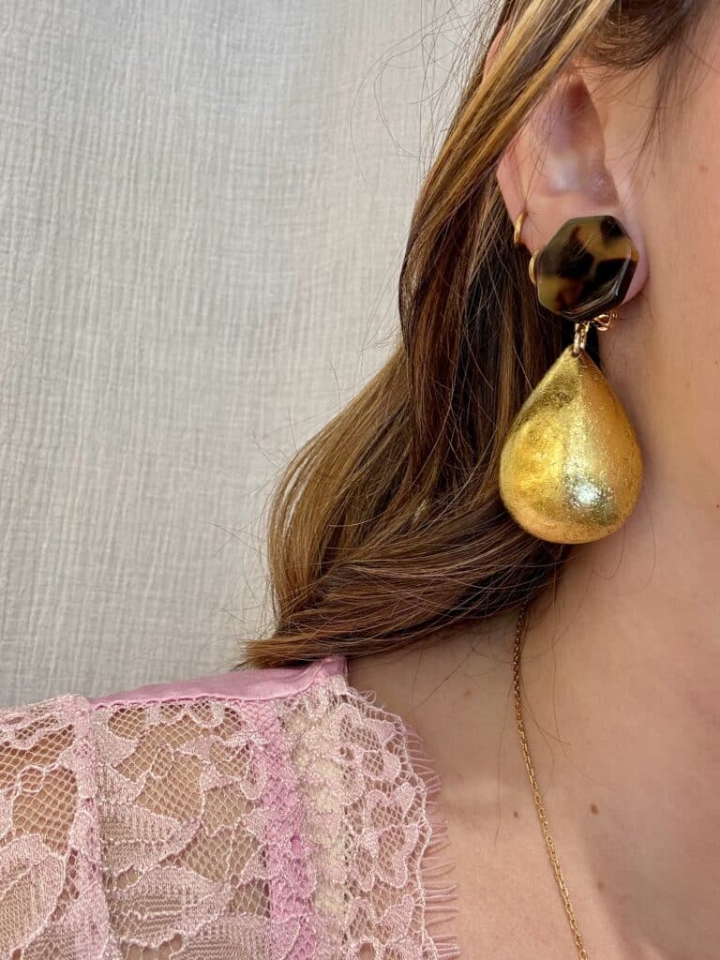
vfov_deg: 60.0
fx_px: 832
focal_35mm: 30
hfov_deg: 46.8
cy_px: 480
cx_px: 360
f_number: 1.9
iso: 64
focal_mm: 2.69
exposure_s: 1/50
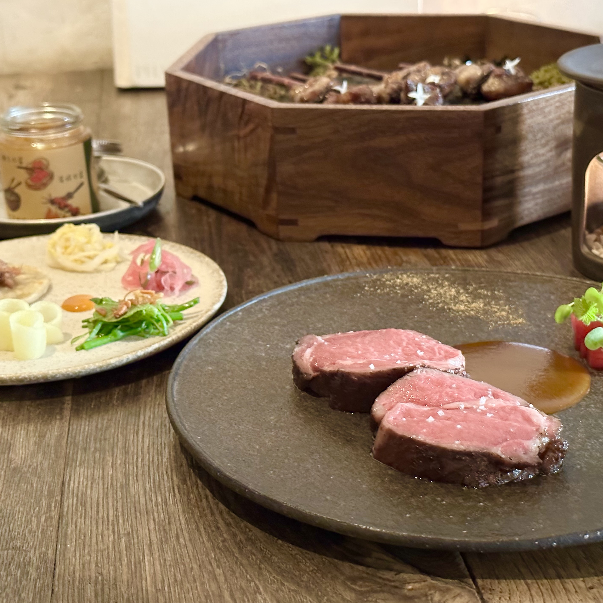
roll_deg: -0.2
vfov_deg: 30.0
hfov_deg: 30.0
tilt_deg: -24.1
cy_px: 300
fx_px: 1123
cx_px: 356
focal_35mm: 57
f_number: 1.78
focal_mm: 6.86
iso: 640
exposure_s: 1/24
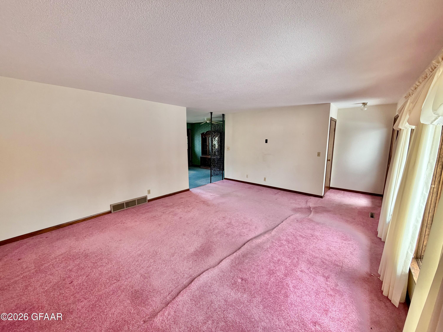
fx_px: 179
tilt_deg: -9.2
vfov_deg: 85.7
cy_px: 166
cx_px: 222
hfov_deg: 102.1
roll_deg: +0.2
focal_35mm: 14
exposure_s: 1/121
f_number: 2.2
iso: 160
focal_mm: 2.22
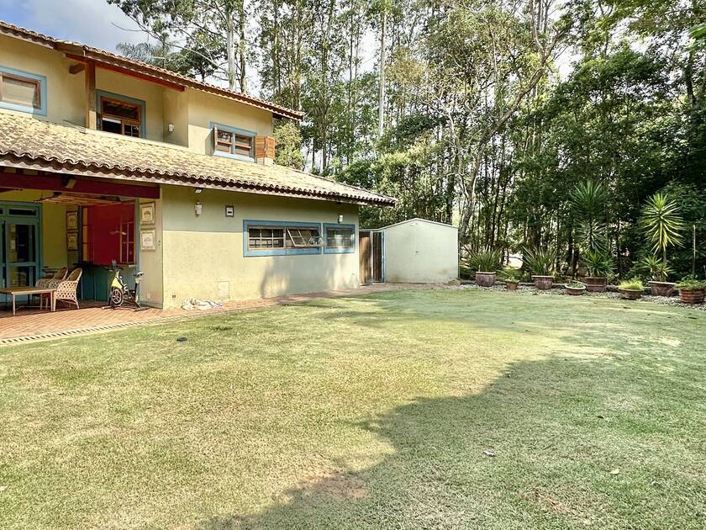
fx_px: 489
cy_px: 252
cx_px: 269
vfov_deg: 56.8
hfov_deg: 70.5
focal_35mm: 24
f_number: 2.2
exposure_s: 1/1033
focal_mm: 2.22
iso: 40
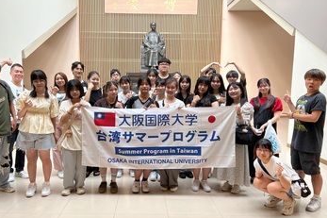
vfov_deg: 43.6
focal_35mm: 30
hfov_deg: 61.8
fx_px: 272
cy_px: 111
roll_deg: -0.4
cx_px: 148
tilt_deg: -6.9
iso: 80
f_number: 1.5
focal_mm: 5.7
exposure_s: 1/60
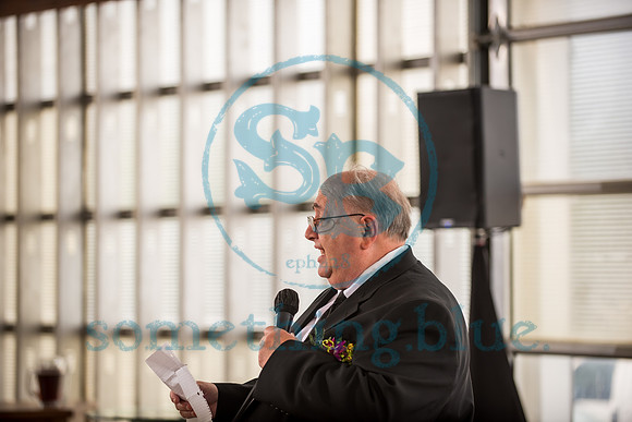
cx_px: 316
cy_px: 211
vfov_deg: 10.6
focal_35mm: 130
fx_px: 2283
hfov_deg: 15.8
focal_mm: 130
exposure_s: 1/250
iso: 200
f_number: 2.8
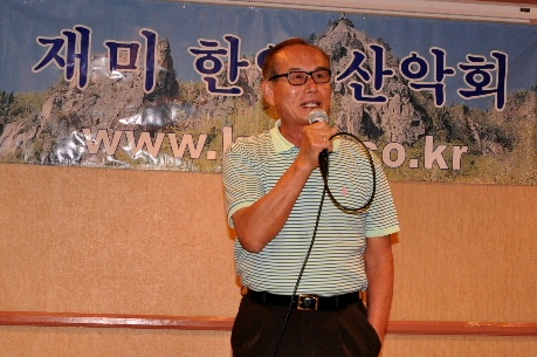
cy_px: 149
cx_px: 294
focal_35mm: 69
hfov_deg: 29.3
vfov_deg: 19.7
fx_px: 1026
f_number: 4
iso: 800
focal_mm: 27
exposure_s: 1/60
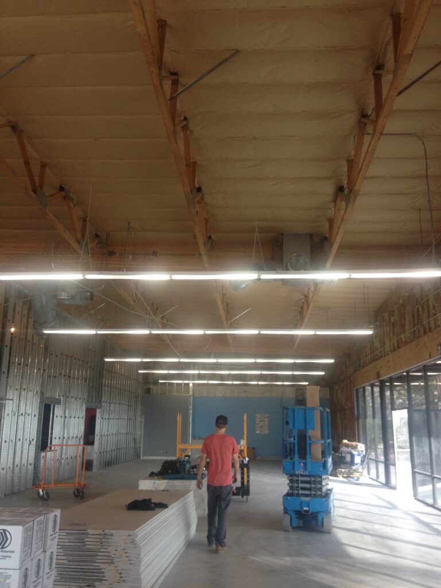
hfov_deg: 40.7
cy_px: 294
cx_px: 220
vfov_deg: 52.6
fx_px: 595
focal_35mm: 35
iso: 100
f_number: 2.4
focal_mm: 4.28
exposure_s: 1/120
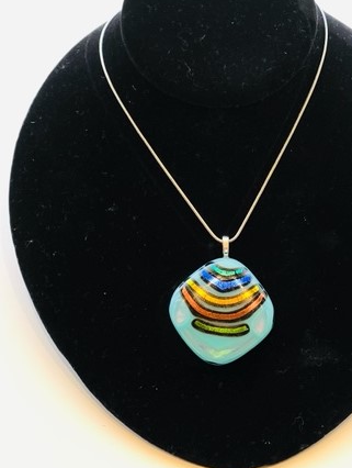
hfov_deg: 13.0
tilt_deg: -51.6
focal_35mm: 114
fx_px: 1541
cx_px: 225
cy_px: 209
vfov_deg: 17.2
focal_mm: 9
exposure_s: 1/122
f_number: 2.8
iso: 50
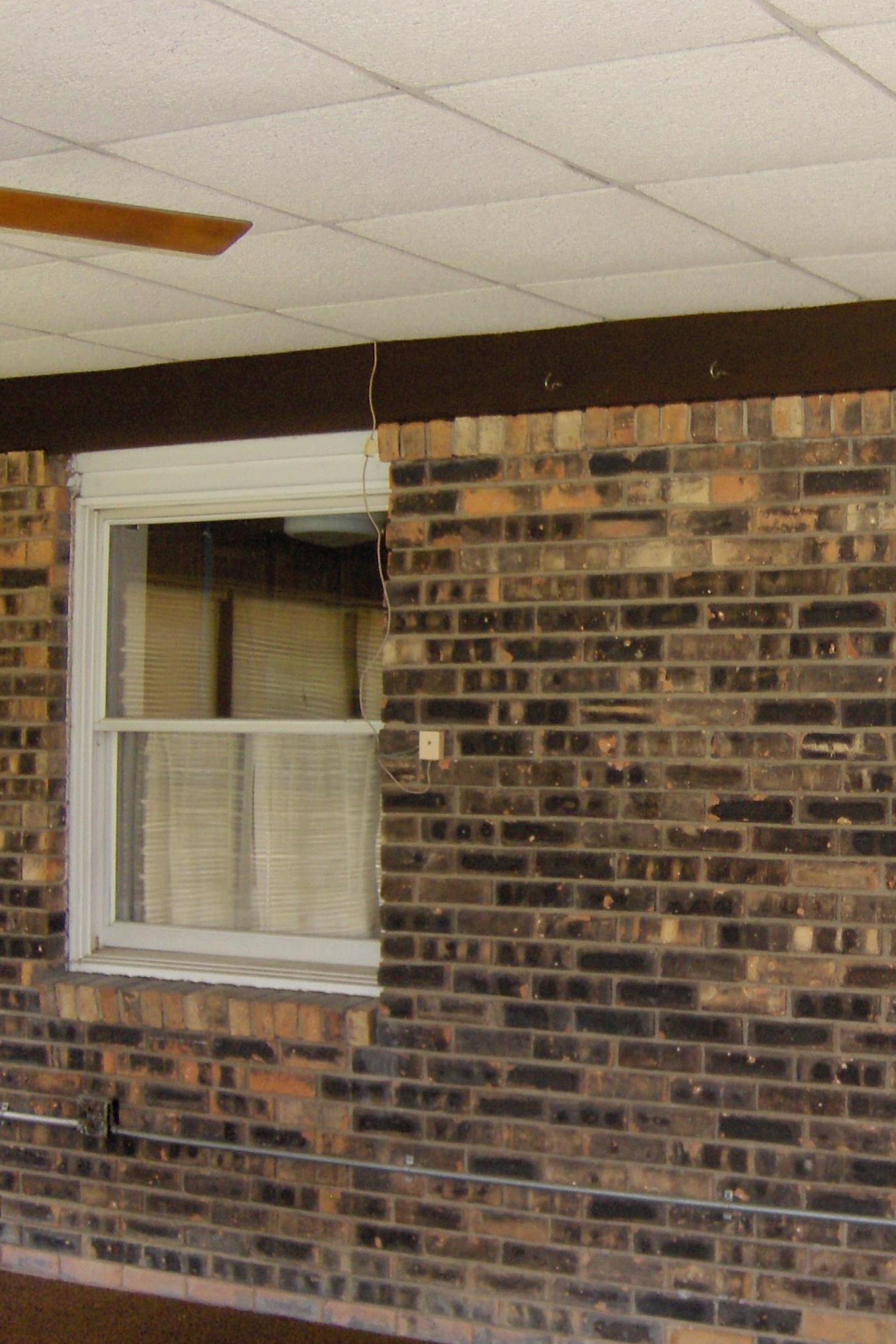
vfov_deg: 36.2
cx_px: 807
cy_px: 758
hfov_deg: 23.9
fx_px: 2053
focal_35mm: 55
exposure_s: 1/60
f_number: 2.8
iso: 100
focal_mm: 7.5
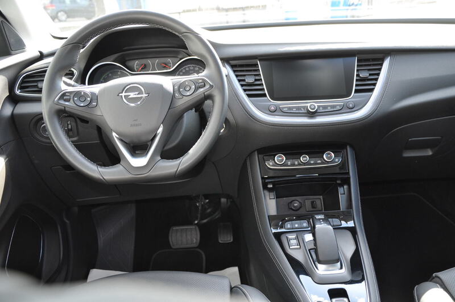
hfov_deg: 53.2
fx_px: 455
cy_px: 151
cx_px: 228
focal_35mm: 36
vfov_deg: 36.8
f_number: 3.8
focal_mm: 24
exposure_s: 1/125
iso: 500
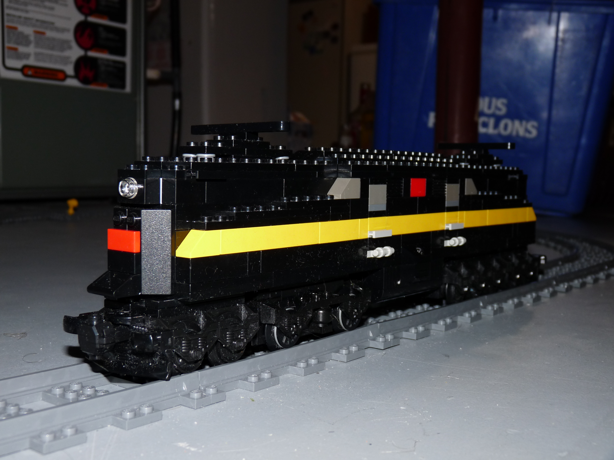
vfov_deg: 32.2
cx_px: 307
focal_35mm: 45
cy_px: 230
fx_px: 798
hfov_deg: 42.1
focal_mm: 8
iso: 100
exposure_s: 1/30
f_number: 3
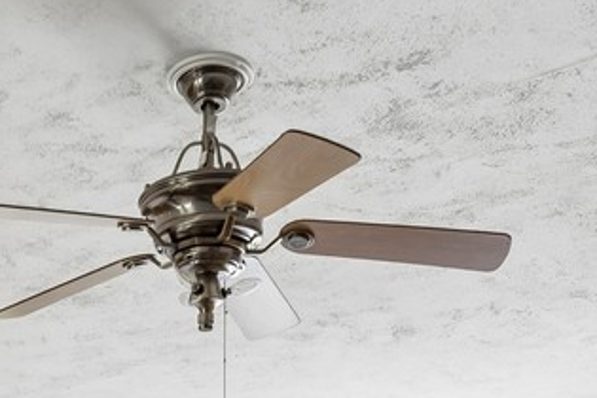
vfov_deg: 15.6
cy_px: 756
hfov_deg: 26.4
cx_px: -17
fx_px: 1194
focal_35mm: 72
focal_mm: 14
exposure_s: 1/10
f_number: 8
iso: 200
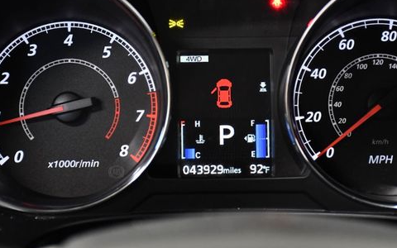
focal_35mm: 106
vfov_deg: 12.3
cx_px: 222
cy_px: 100
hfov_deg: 19.6
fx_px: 1147
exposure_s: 1/80
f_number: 4.8
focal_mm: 52
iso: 2500
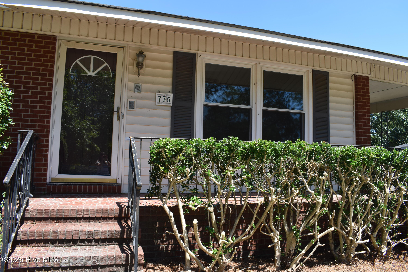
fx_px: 306
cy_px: 136
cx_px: 204
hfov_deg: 67.4
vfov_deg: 47.9
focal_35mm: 27
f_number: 8
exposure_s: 1/250
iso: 200
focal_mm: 18
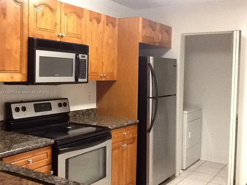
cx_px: 124
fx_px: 314
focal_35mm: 44
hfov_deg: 42.9
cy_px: 92
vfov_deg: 32.9
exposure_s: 1/24
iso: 320
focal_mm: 2.03
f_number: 2.4
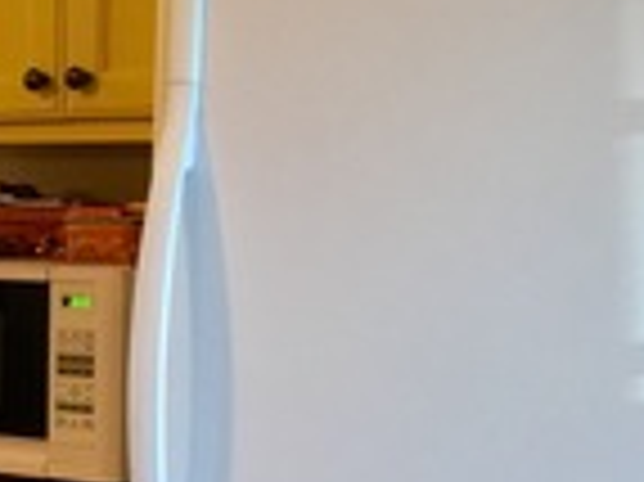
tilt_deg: -3.7
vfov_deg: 11.4
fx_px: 2417
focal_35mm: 130
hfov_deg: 13.0
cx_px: -685
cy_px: 378
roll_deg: +0.4
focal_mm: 4.15
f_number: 2.2
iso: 200
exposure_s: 1/30
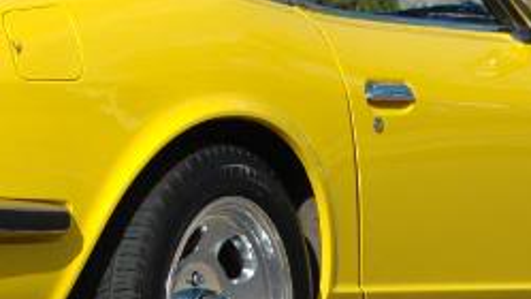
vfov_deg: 4.3
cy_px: 223
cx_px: 100
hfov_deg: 7.6
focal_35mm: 282
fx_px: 3970
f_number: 9
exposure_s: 1/320
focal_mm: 56
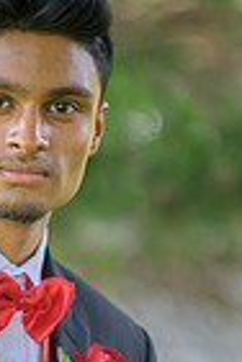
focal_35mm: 272
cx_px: 3
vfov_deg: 7.5
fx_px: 2742
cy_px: 454
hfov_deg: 5.0
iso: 640
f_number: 1.4
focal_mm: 85
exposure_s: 1/2000
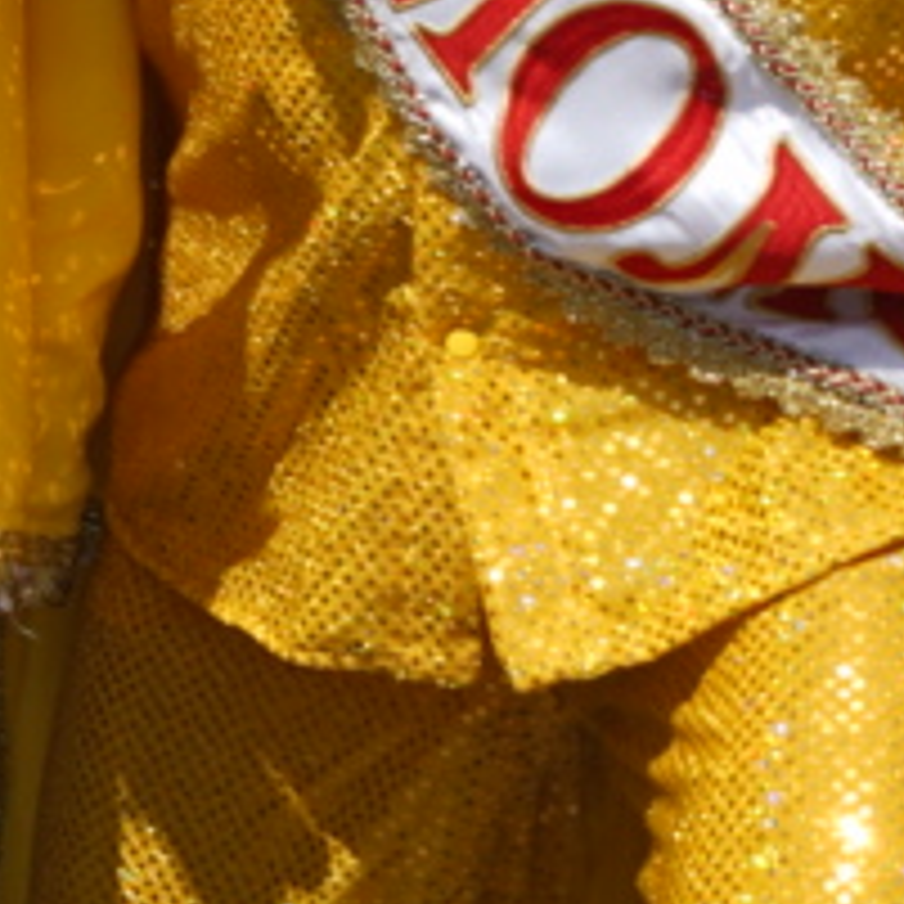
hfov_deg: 1.8
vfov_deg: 1.8
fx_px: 28541
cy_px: -913
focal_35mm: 966
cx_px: -2298
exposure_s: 1/500
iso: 50
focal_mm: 141
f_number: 4
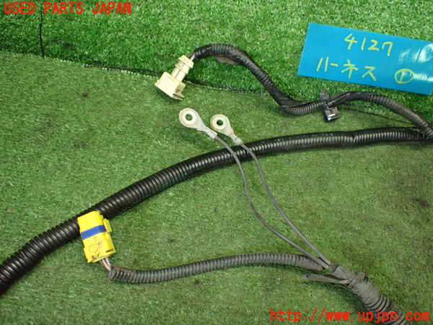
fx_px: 375
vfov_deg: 46.8
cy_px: 162
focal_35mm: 30
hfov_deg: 60.0
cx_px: 216
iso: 800
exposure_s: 1/125
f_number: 2.3
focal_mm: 5.4
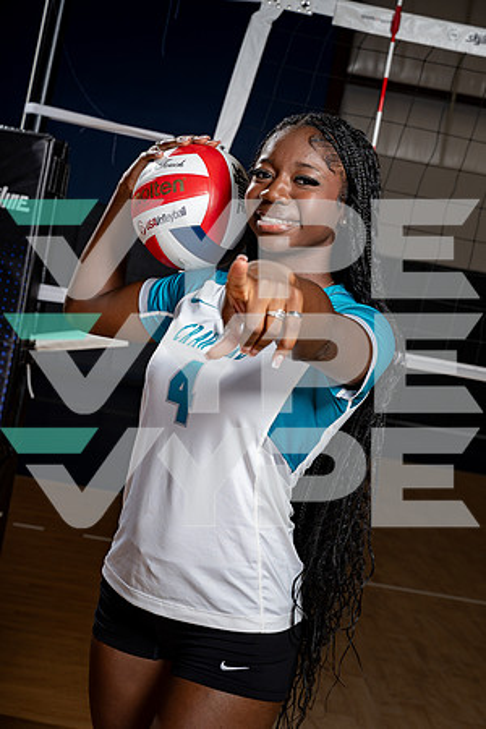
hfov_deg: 19.5
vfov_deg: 28.8
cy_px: 364
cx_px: 243
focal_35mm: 70
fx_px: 1417
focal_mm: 70
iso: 100
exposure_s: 1/250
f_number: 8
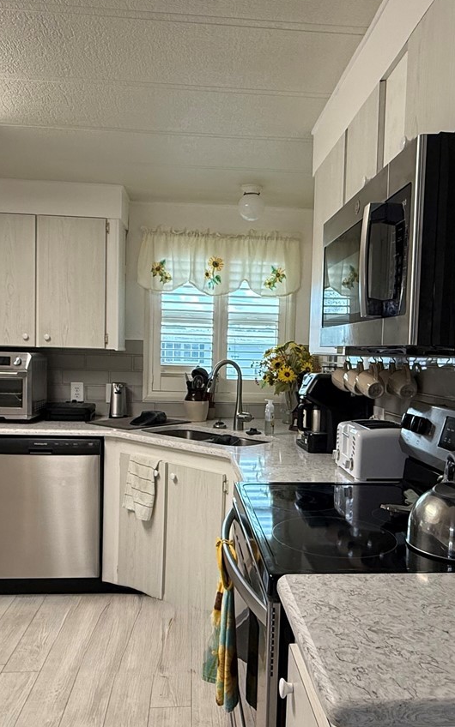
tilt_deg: -2.3
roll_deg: -1.0
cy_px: 392
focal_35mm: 28
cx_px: 243
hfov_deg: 44.5
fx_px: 556
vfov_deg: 66.4
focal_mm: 2.22
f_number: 2.2
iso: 160
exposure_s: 1/120
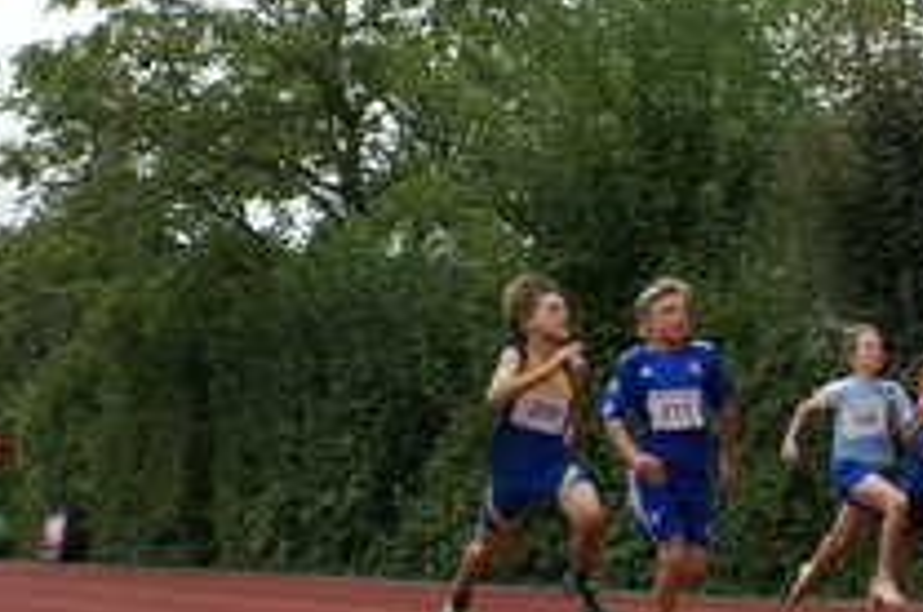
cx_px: 626
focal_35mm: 78
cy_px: 310
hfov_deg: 25.9
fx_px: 1997
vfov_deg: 17.4
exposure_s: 1/250
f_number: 6.3
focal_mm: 20
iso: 100
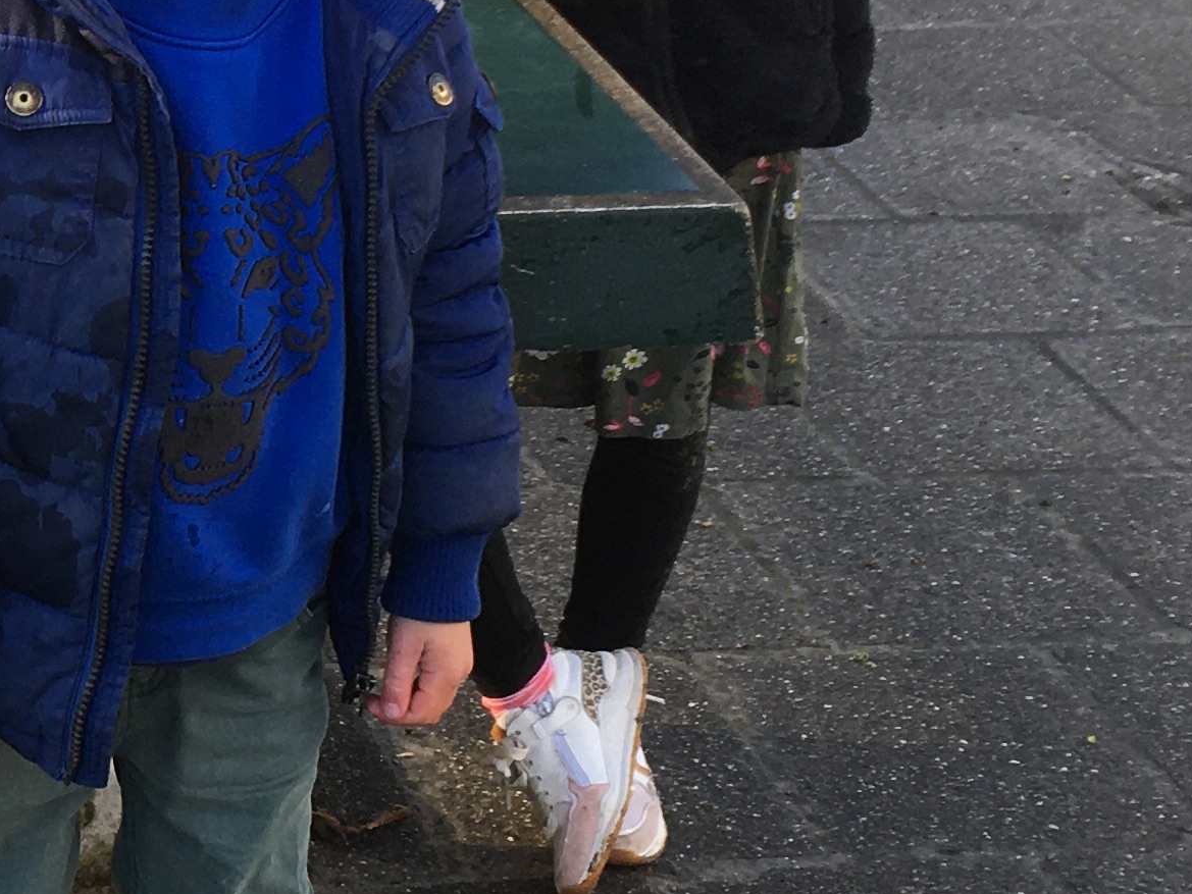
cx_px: -346
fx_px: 3444
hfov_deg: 18.3
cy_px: 117
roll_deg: -0.3
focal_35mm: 100
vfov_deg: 14.7
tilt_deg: -22.7
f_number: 2.2
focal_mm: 4.15
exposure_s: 1/106
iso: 25
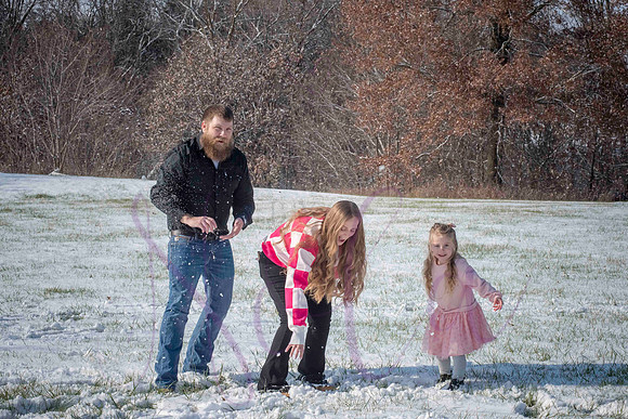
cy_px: 210
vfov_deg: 17.1
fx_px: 1396
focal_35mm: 80
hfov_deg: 25.4
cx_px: 314
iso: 640
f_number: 14
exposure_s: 1/1000
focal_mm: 80
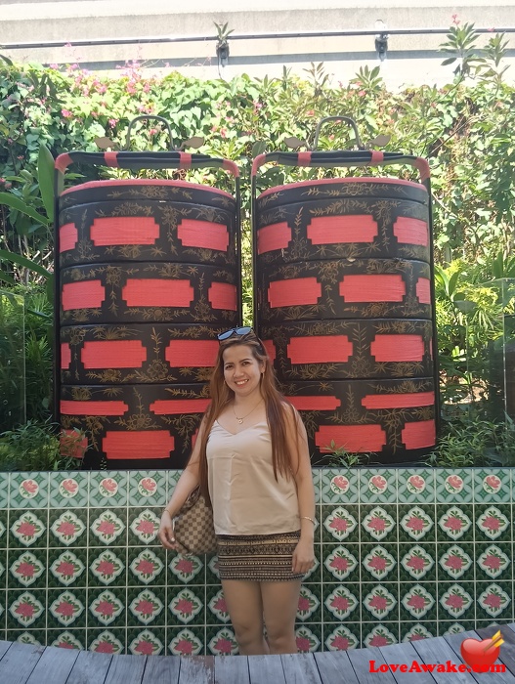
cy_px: 342
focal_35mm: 39
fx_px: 772
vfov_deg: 47.8
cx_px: 258
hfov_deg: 36.9
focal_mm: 3.98
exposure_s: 1/100
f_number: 1.8
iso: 100
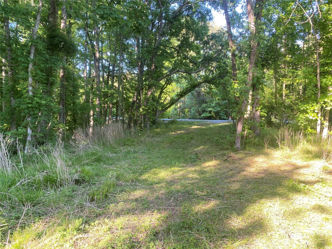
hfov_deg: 67.3
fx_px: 249
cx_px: 166
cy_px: 124
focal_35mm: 26
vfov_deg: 53.1
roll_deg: -2.2
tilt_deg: -4.2
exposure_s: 1/122
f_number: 1.8
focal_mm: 4.25
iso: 64
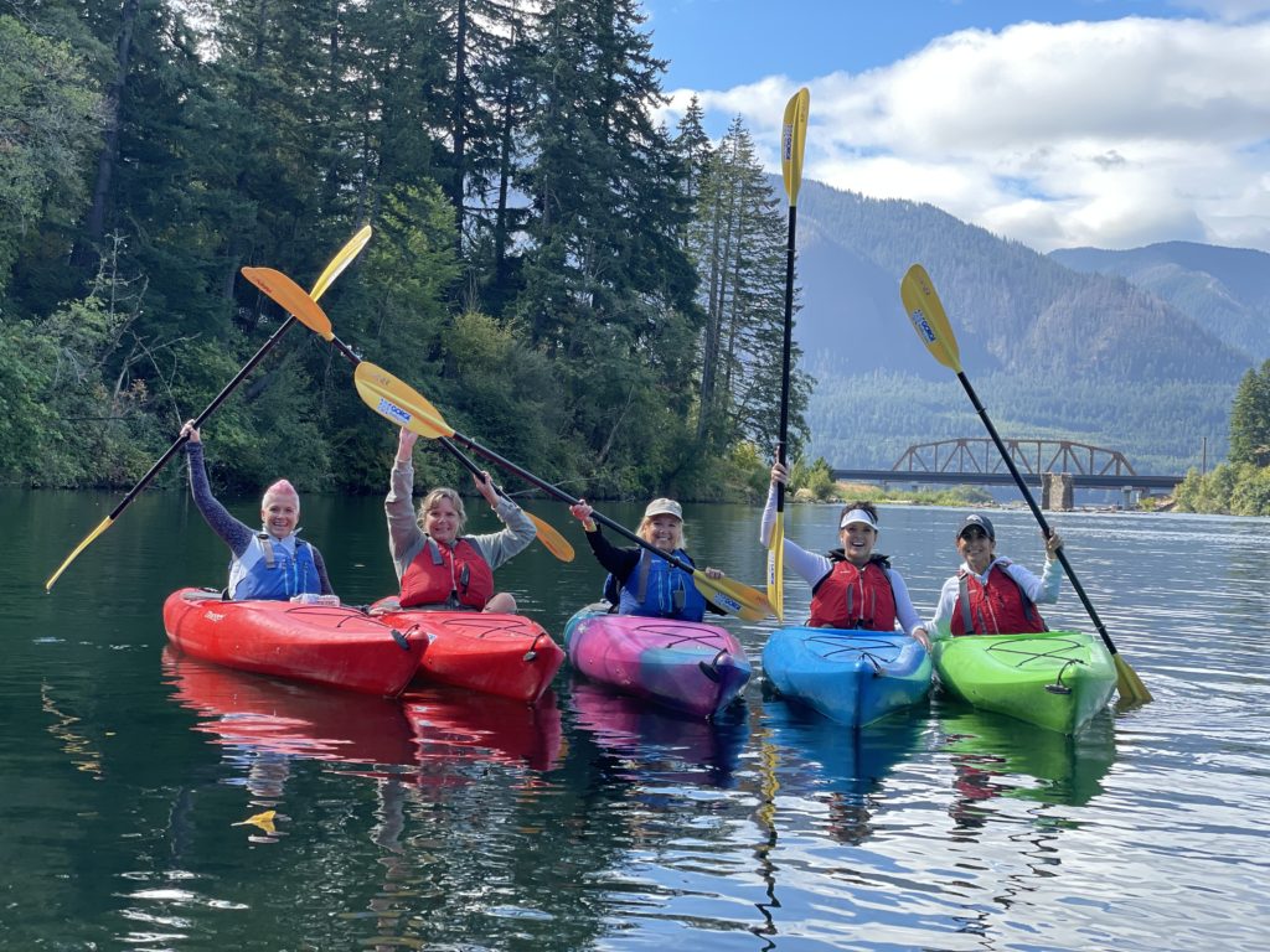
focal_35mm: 52
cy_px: 476
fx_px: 1908
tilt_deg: +0.2
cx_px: 635
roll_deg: -2.4
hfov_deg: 36.8
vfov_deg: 28.0
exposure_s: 1/300
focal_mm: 6
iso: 25
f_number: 2
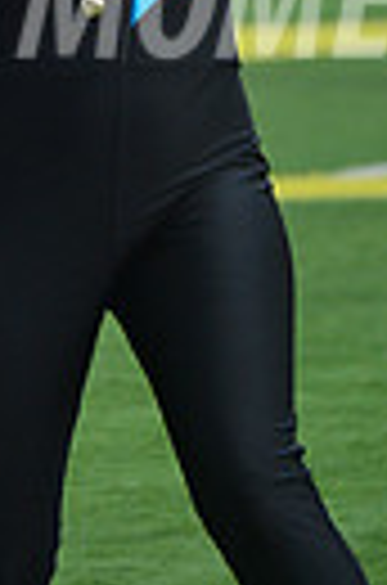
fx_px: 12903
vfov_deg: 2.6
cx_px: -25
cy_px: -310
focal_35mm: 796
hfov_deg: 1.7
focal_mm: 230
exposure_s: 1/1250
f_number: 5.6
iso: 400
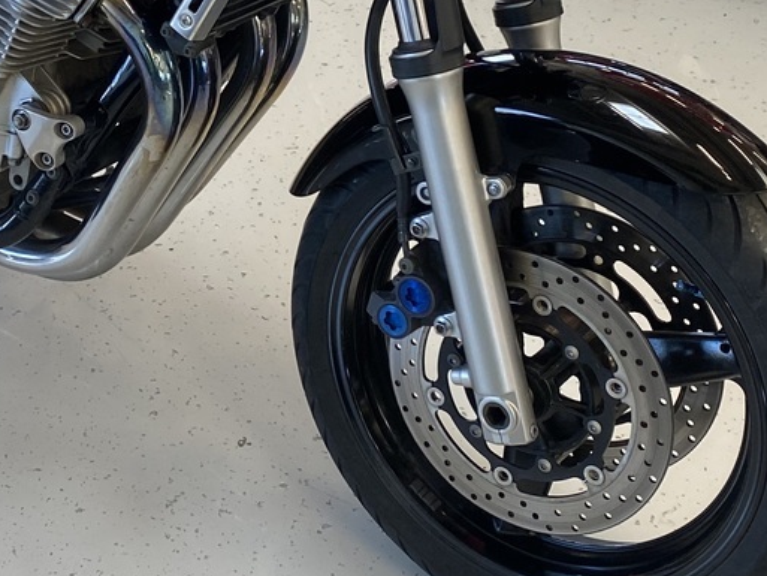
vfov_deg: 19.8
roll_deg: +0.8
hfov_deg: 26.1
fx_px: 1618
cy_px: 57
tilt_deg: -34.2
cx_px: 136
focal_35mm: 73
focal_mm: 4.25
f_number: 1.8
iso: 100
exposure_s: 1/100
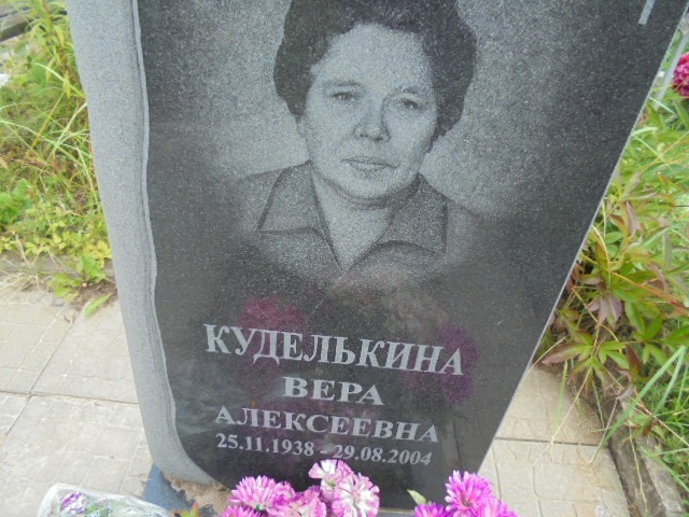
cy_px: 258
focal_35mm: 26
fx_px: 518
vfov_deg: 53.1
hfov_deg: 67.3
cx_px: 344
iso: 250
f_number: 3.5
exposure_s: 1/250
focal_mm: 4.6
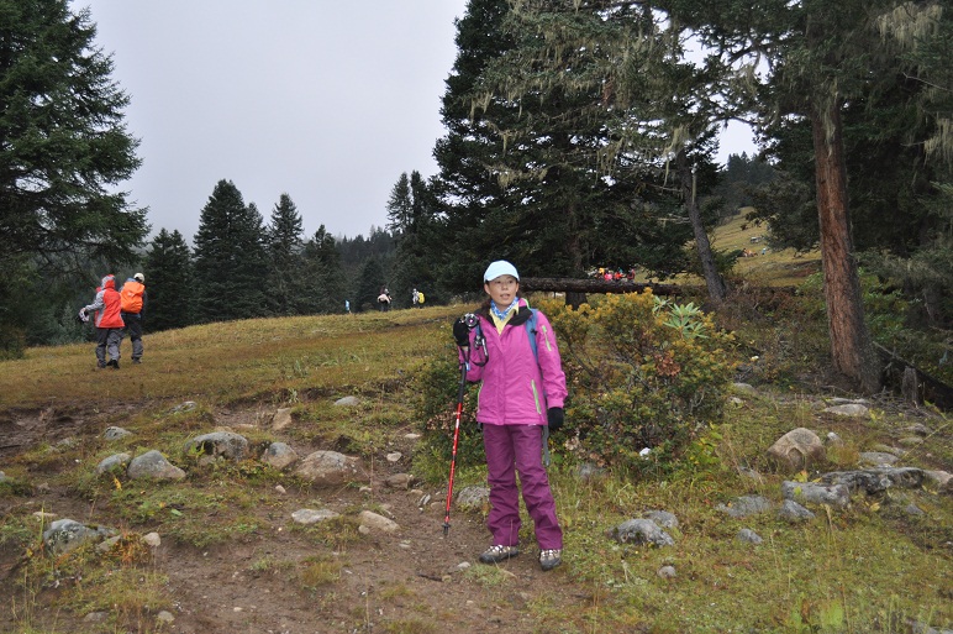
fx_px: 1111
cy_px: 317
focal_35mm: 42
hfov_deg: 46.4
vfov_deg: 31.8
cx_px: 476
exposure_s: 1/125
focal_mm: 28
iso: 400
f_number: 4.5
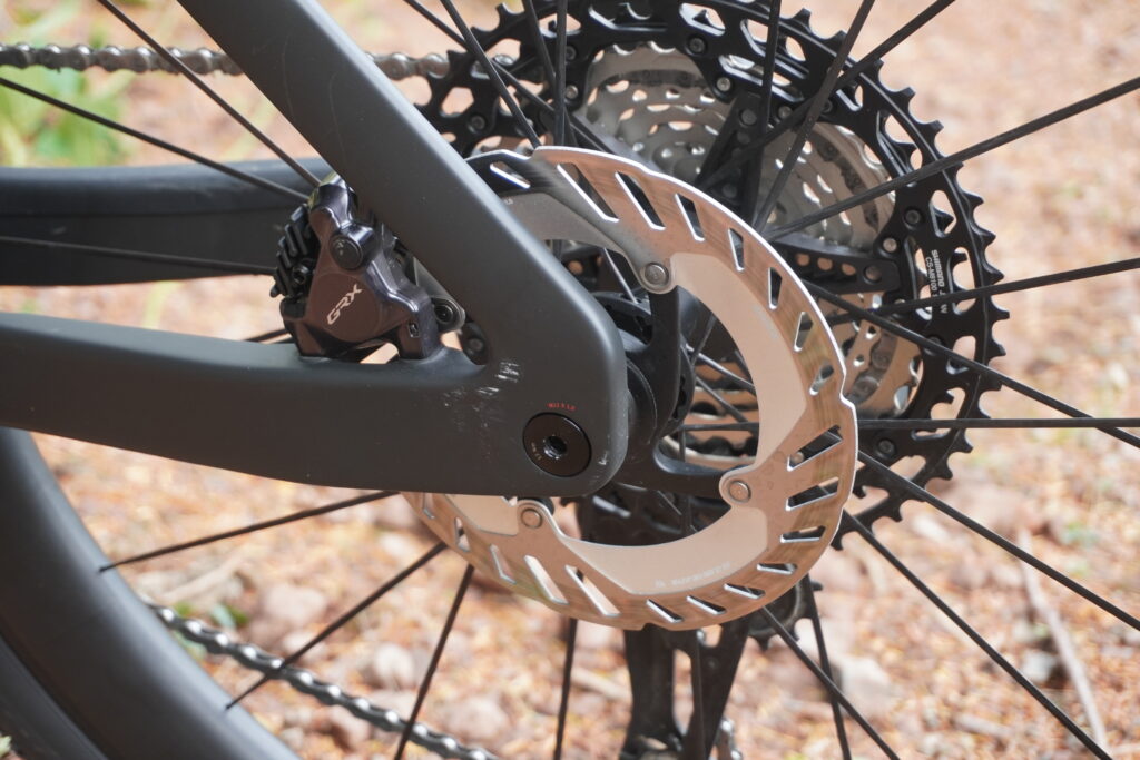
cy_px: 380
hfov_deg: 27.0
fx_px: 2375
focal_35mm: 75
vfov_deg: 18.2
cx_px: 570
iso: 640
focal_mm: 50
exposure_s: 1/160
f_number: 5.6
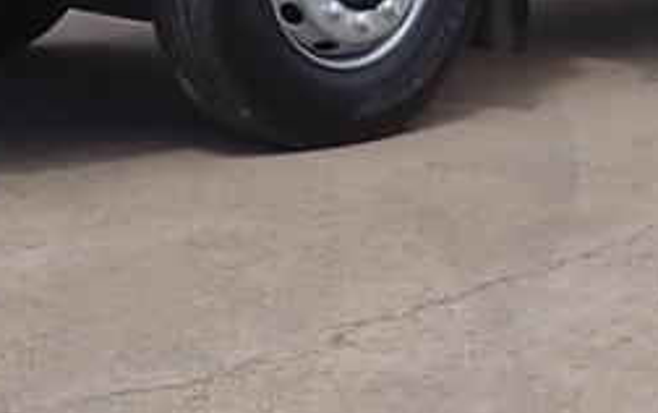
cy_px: -378
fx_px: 1938
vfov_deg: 11.2
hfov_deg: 19.2
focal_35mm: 108
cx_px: 470
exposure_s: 1/250
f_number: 5.6
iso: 100
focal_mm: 4.5
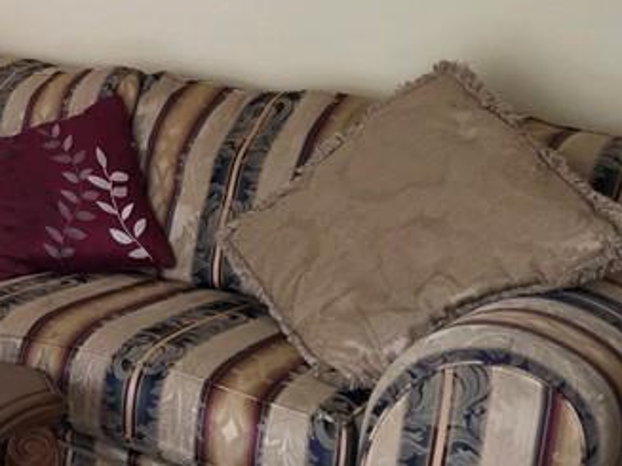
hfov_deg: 23.3
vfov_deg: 19.7
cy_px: -17
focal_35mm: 72
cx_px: -228
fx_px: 1293
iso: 500
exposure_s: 1/120
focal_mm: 6.3
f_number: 1.7
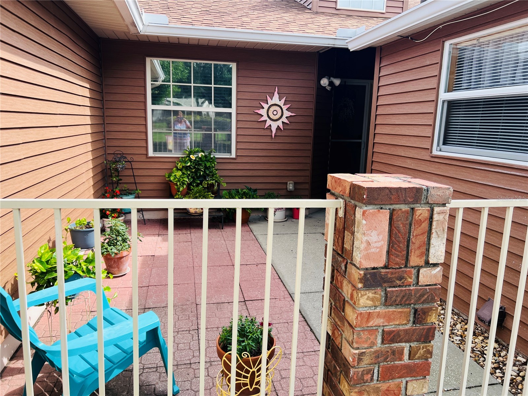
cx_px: 264
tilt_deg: -11.5
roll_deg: -1.3
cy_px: 198
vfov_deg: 53.1
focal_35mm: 26
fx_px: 397
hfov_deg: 67.3
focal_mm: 5.7
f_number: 1.5
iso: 50
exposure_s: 1/1112
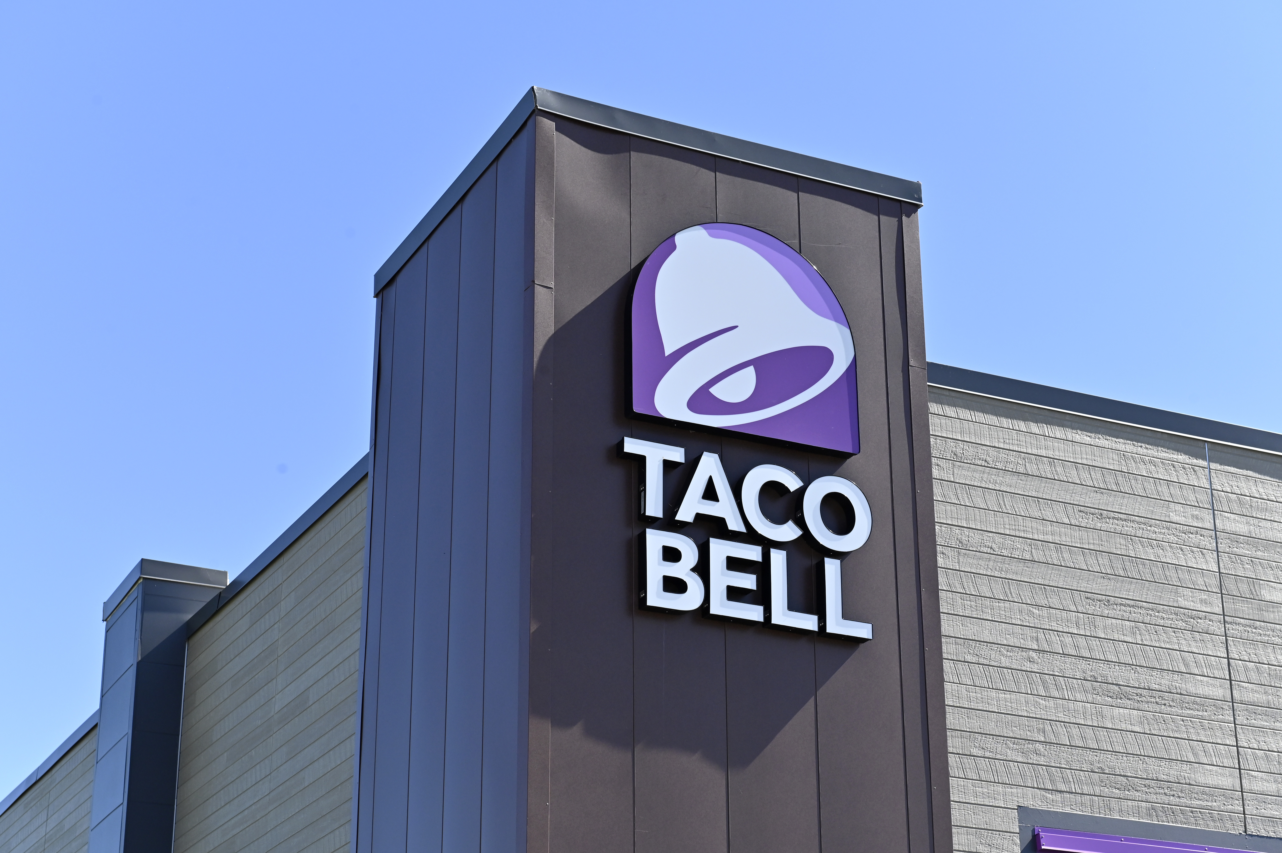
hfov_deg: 28.9
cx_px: 641
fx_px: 2491
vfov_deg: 19.4
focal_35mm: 70
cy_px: 426
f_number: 8
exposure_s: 1/1000
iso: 800
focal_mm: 70
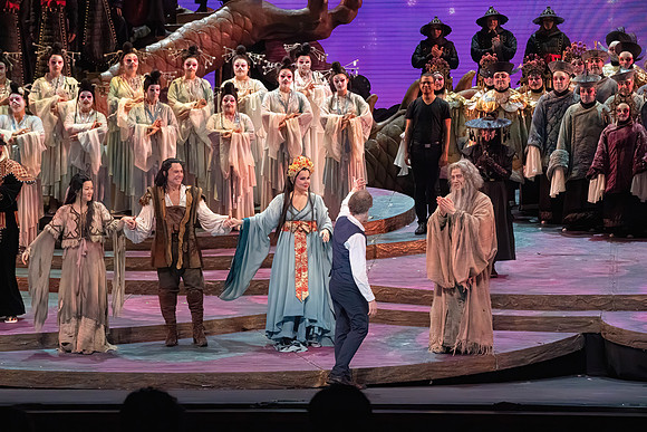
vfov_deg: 8.9
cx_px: 324
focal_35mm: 154
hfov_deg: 13.3
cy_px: 216
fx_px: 2768
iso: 20000
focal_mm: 154
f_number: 10
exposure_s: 1/1000
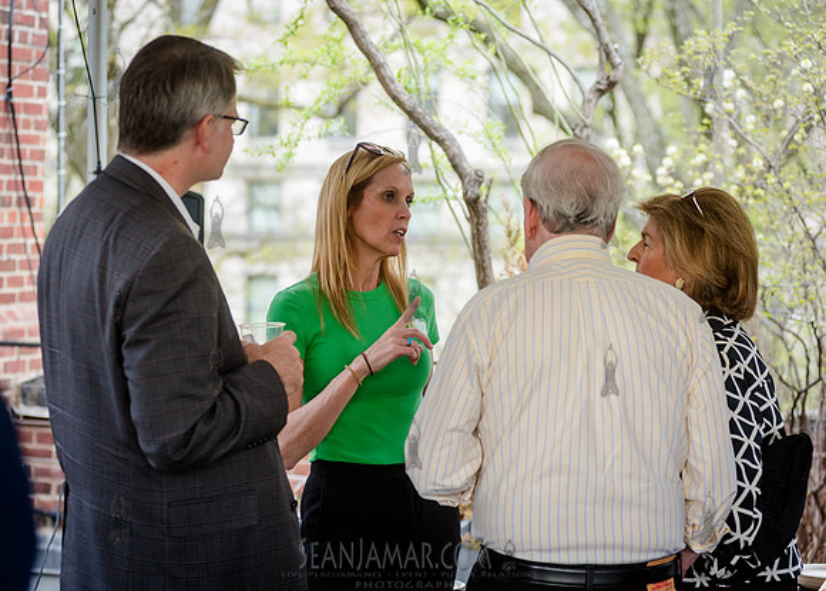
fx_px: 2042
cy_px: 306
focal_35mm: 87
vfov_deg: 16.5
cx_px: 367
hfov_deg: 22.9
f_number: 3.5
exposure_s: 1/160
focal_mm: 80
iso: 1000
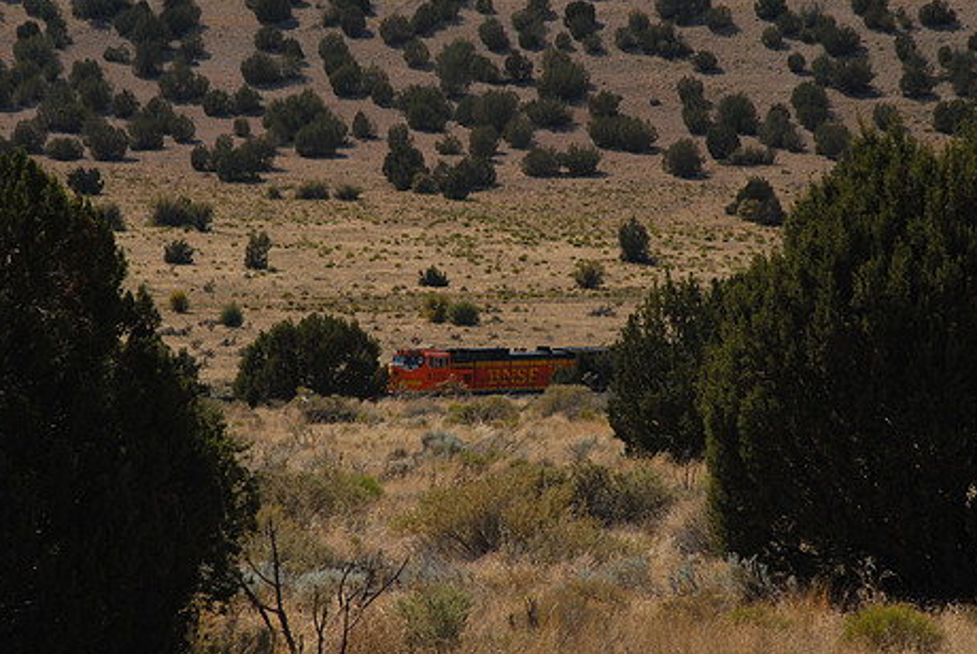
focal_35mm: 227
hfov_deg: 9.1
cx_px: 465
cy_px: 289
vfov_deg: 6.1
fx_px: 6168
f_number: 9
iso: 100
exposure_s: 1/320
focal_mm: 120
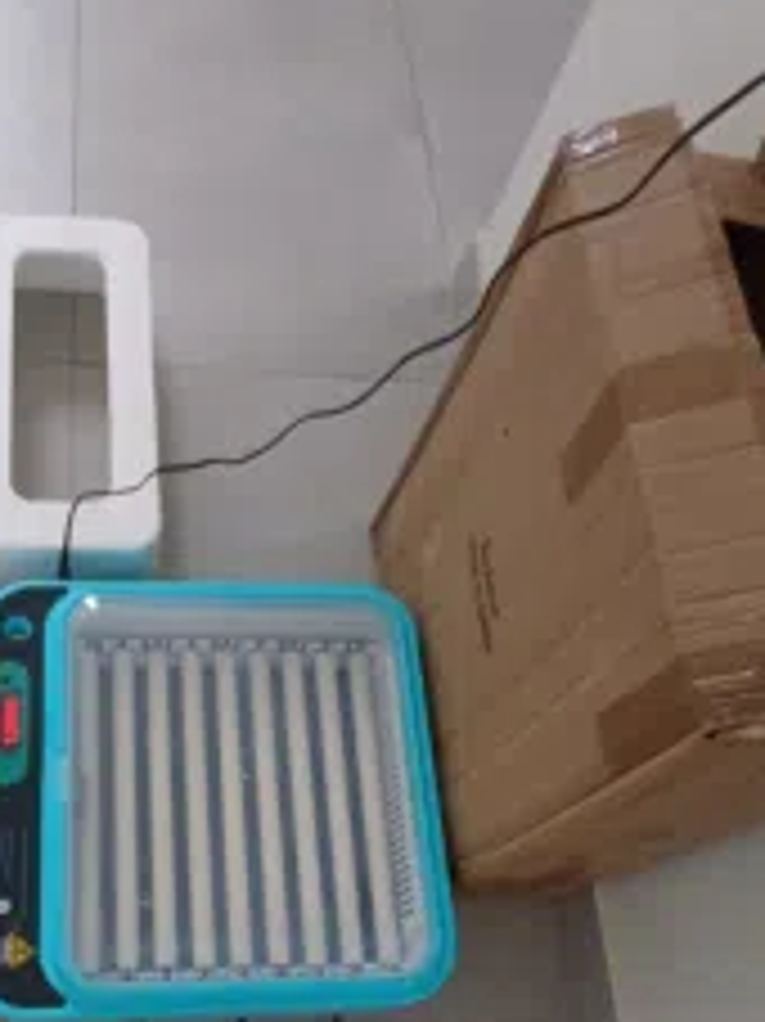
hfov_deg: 45.5
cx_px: 216
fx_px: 885
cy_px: 765
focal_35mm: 30
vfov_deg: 57.0
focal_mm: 1.4
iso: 250
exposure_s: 1/33.3
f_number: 2.2
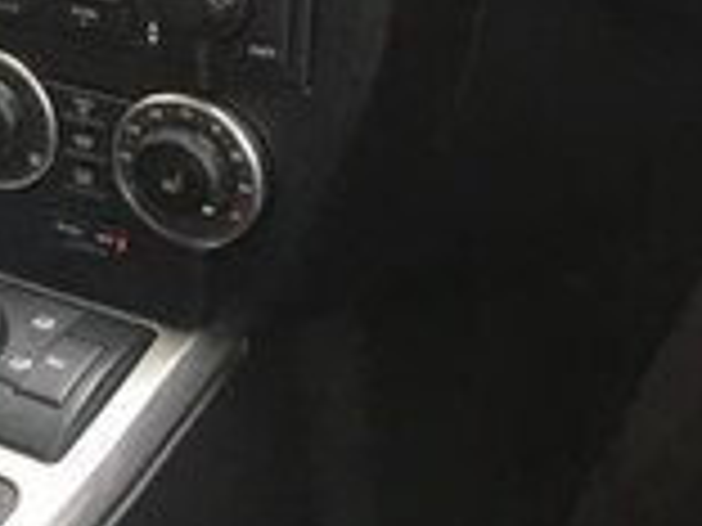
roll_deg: +16.1
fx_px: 2494
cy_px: -61
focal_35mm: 123
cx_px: -544
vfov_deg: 11.9
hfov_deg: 14.2
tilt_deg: -29.1
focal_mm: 4.15
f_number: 2.2
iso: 50
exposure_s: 1/33
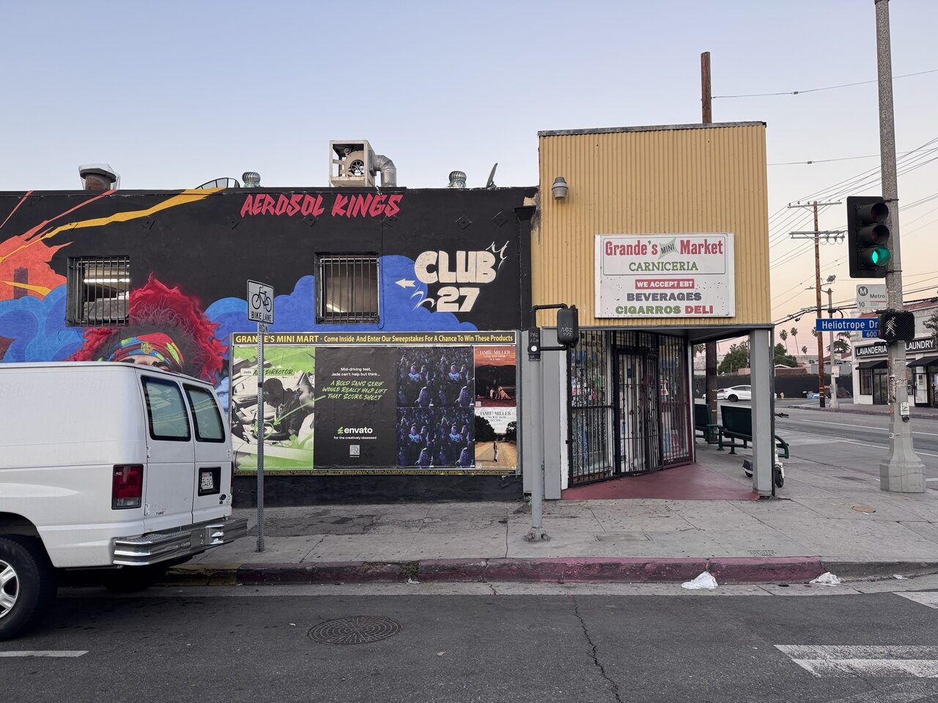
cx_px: 469
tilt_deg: +2.5
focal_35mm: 24
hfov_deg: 71.6
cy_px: 352
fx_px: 650
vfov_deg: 56.8
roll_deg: +0.1
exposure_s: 1/136
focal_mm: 6.76
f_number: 1.78
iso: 64
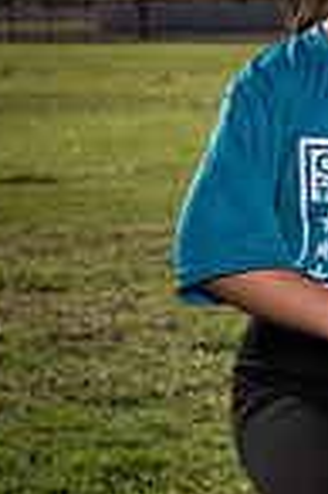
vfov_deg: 13.3
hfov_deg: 8.8
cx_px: 348
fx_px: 2110
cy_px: 399
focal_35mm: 154
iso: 100
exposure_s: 1/1250
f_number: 5.6
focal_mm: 50
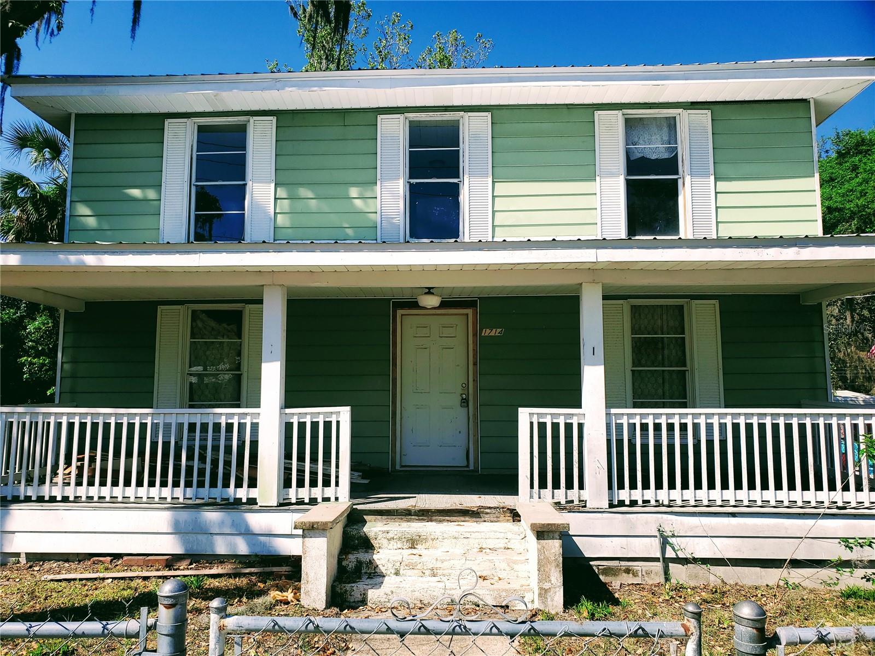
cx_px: 438
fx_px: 657
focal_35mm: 26
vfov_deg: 53.1
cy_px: 328
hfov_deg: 67.3
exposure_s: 1/1515
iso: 50
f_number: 2.4
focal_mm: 4.3
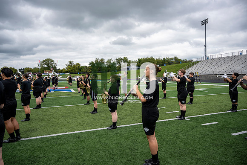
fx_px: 165
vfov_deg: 53.2
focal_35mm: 24
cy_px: 82
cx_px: 124
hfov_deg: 73.7
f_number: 4
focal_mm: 24
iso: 160
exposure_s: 1/800
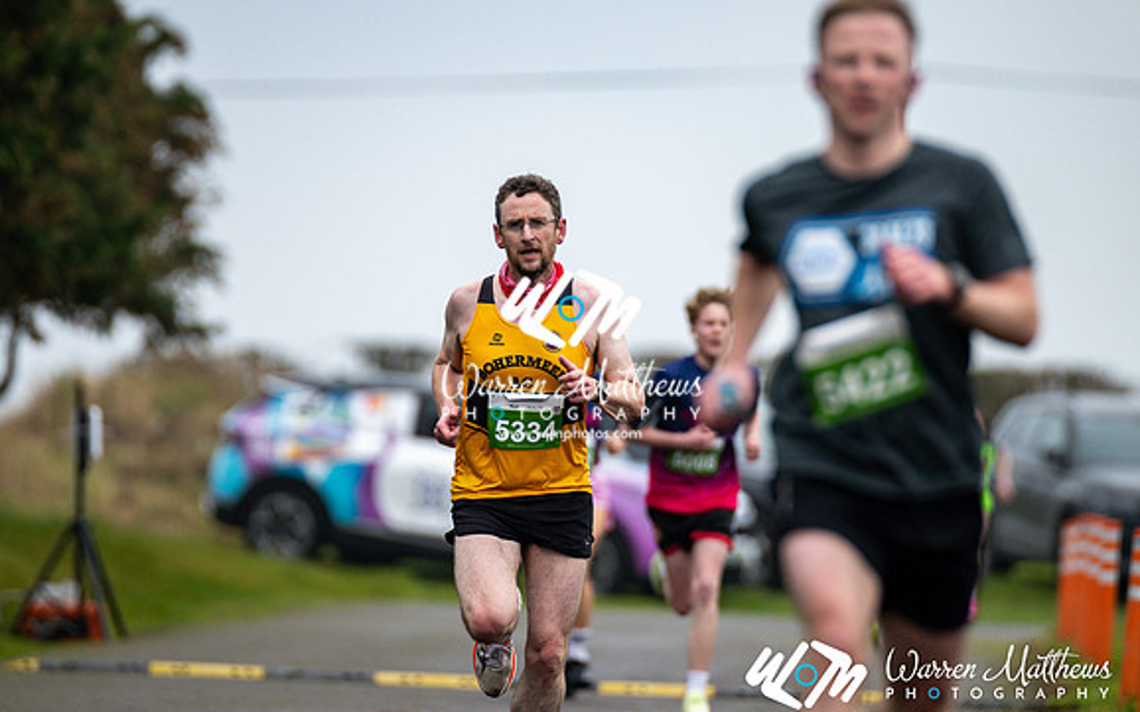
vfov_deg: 2.9
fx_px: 14289
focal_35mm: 460
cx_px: 570
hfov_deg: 4.6
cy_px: 351
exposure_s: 1/1600
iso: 280
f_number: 2.8
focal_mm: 300
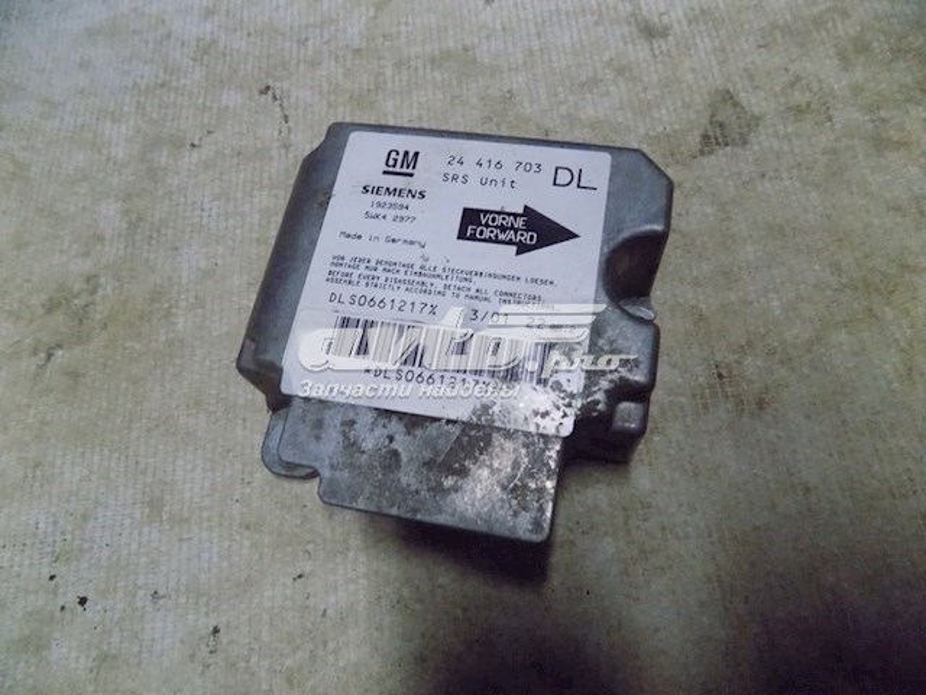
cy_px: 348
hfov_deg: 73.9
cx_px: 463
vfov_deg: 58.9
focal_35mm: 23
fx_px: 615
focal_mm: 4
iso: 900
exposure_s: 1/125
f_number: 3.1
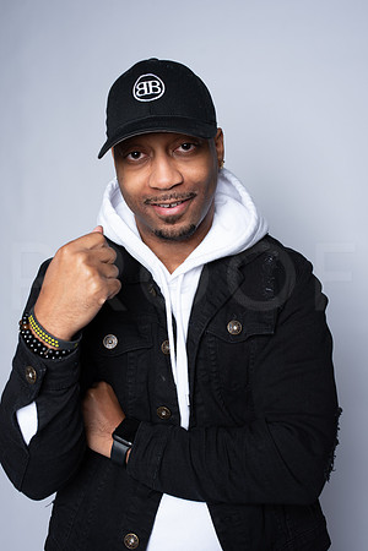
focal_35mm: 35
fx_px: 537
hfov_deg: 37.9
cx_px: 184
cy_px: 276
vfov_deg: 54.4
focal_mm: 35
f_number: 6.3
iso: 250
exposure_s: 1/200
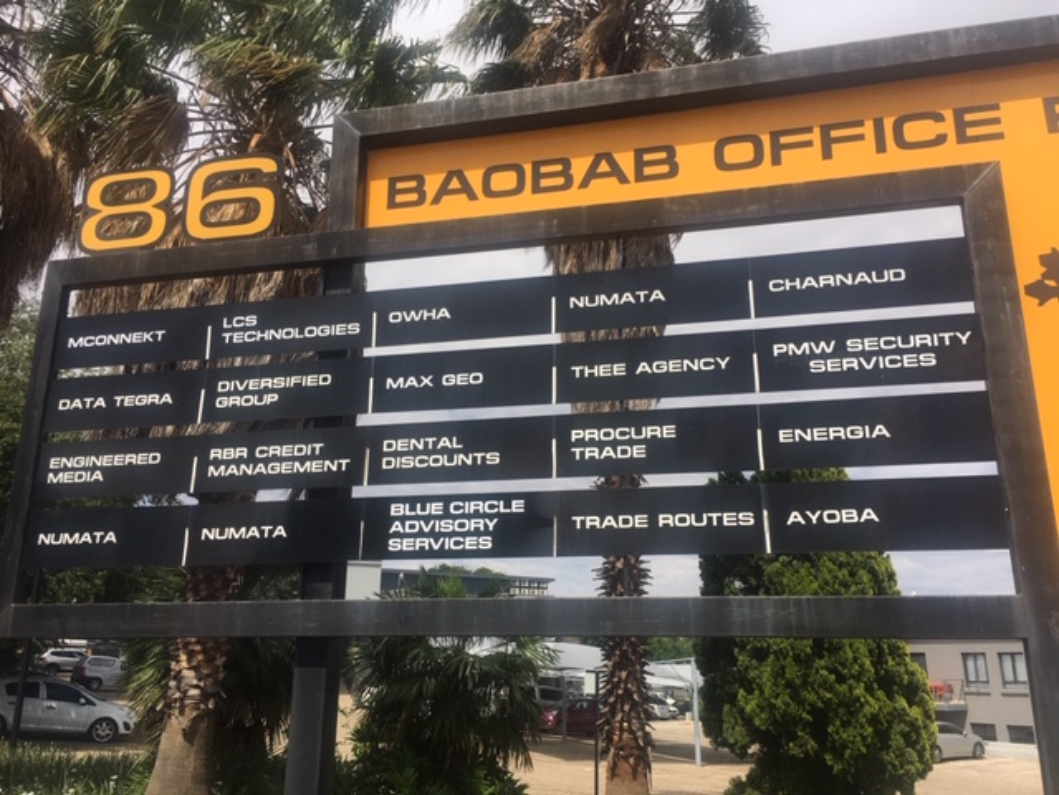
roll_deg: +0.3
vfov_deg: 48.2
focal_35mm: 29
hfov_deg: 61.7
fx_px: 887
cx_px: 530
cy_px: 398
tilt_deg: +15.5
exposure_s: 1/1876
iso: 25
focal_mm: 4.15
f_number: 2.2
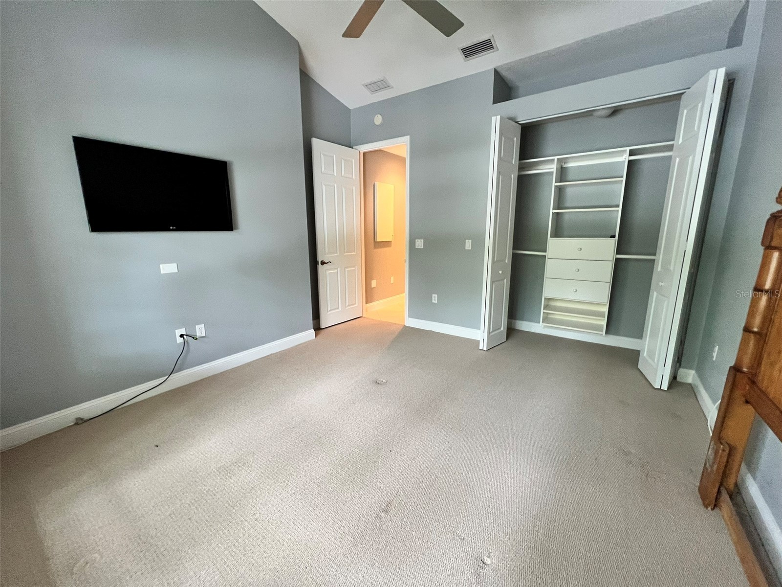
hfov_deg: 106.2
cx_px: 391
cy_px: 294
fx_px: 294
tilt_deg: -11.0
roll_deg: +0.5
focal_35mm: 13
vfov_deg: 89.9
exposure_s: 1/60
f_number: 1.8
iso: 400
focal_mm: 1.57
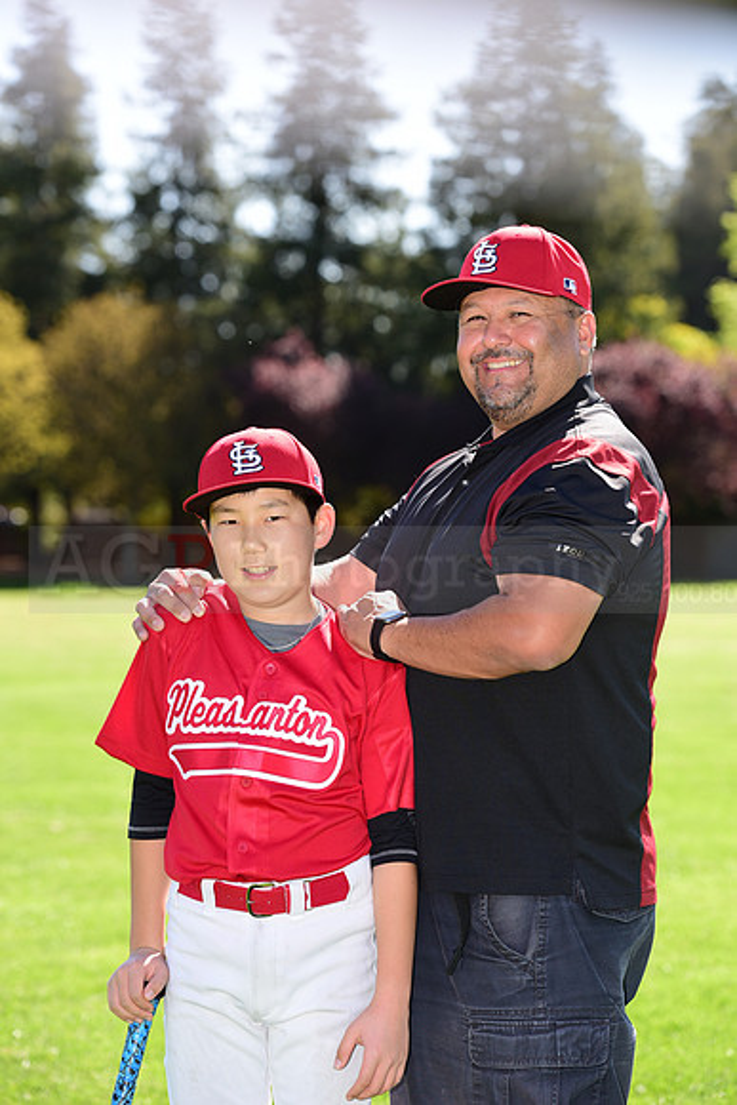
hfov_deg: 11.2
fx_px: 3744
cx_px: 368
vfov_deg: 16.8
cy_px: 552
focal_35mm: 122
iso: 125
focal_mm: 122
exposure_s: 1/320
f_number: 4.5
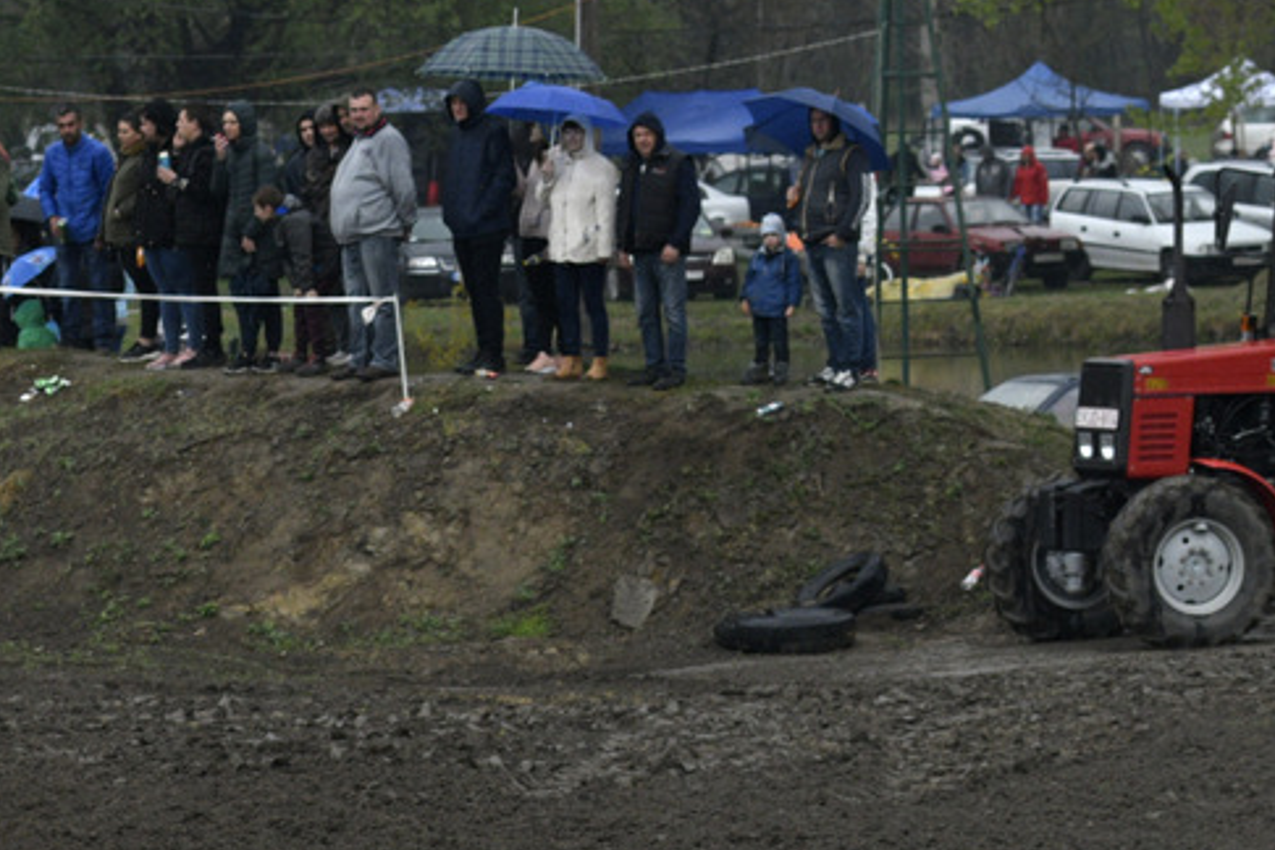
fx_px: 9633
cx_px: -3
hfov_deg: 7.5
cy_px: 857
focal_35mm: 272
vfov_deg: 5.0
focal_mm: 86
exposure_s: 1/1000
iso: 1000
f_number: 5.6
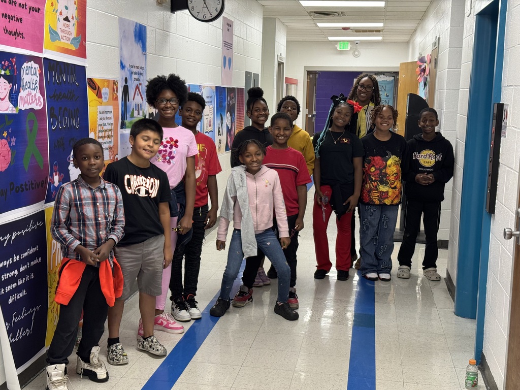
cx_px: 260
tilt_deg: -8.5
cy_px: 195
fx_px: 721
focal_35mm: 48
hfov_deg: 39.7
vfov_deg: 30.3
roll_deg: -1.6
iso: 125
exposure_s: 1/60
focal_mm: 6.76
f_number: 1.78
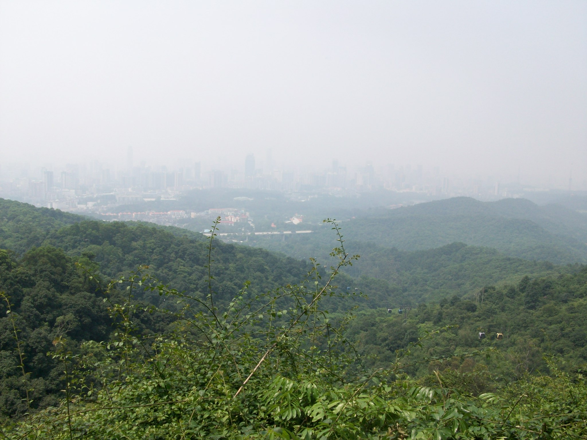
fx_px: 577
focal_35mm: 34
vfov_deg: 41.8
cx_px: 294
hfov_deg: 54.0
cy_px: 220
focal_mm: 5.7
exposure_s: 1/286
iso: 64
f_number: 5.5
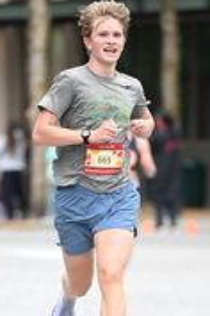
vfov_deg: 3.3
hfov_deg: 2.2
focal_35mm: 622
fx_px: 5442
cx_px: 101
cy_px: 280
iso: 1600
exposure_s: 1/800
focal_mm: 200
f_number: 2.8
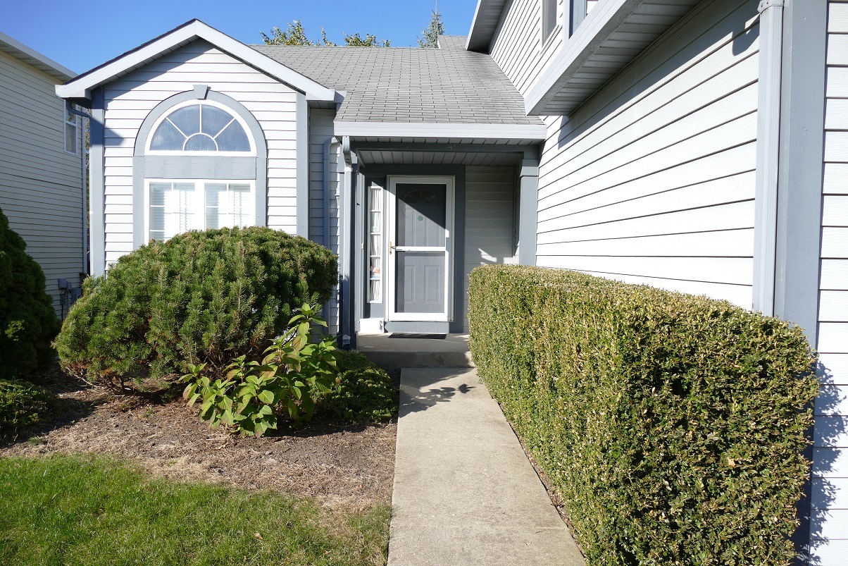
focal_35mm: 25
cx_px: 424
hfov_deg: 71.5
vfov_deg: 51.3
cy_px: 283
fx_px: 589
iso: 125
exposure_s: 1/1600
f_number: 2.8
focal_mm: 9.12
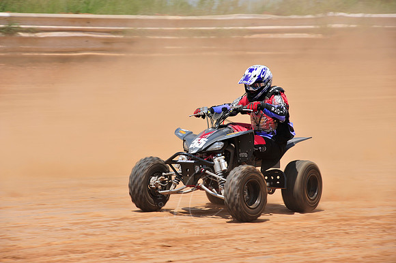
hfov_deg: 11.1
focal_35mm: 185
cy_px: 132
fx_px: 2034
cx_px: 198
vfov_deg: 7.4
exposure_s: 1/400
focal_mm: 185
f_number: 10
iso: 200
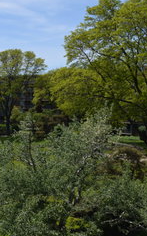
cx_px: -16
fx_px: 360
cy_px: 107
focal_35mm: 56
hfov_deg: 21.8
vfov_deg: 36.3
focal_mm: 18
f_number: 9
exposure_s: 1/200
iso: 100
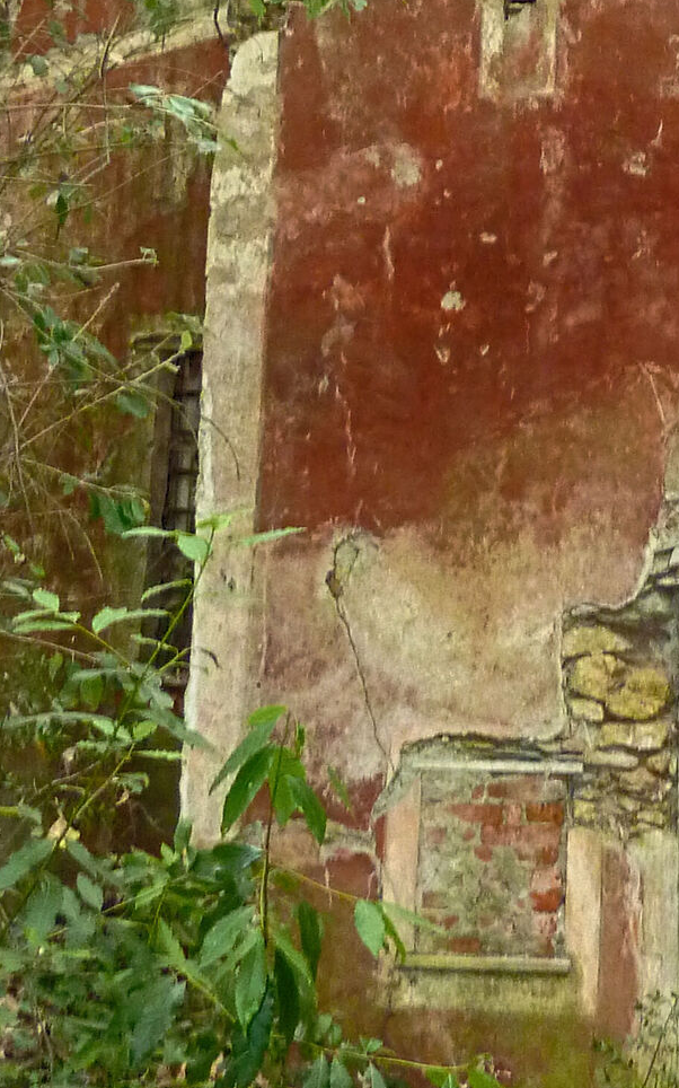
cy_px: 103
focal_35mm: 66
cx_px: 885
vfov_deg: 29.7
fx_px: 1955
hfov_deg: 18.3
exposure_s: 1/30
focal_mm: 4.1
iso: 320
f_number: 3.3
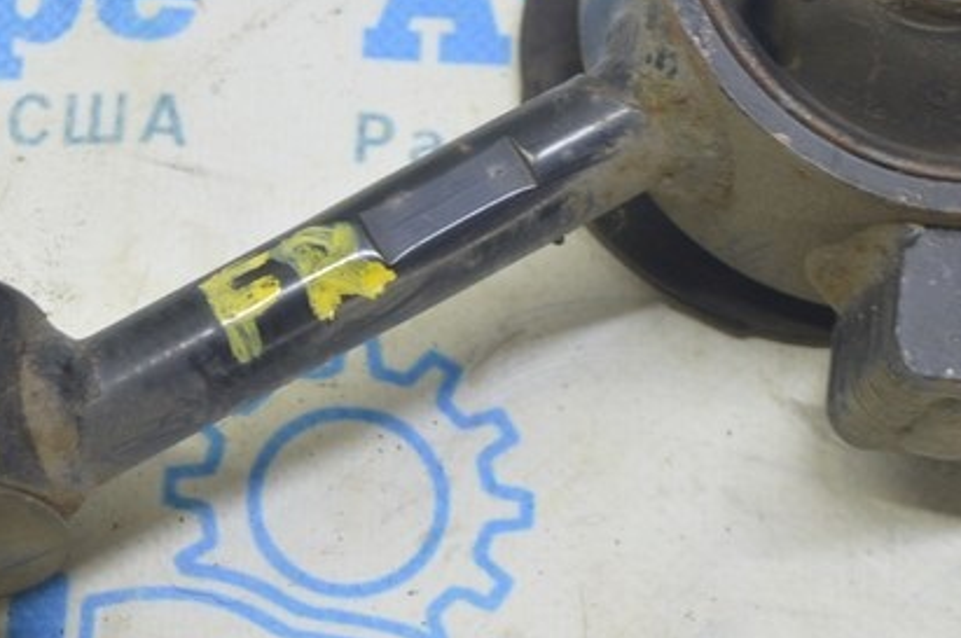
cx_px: 362
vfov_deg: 10.7
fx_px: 3386
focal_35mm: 127
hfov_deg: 16.1
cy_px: 165
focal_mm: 34
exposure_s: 1/20
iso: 400
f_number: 5.6
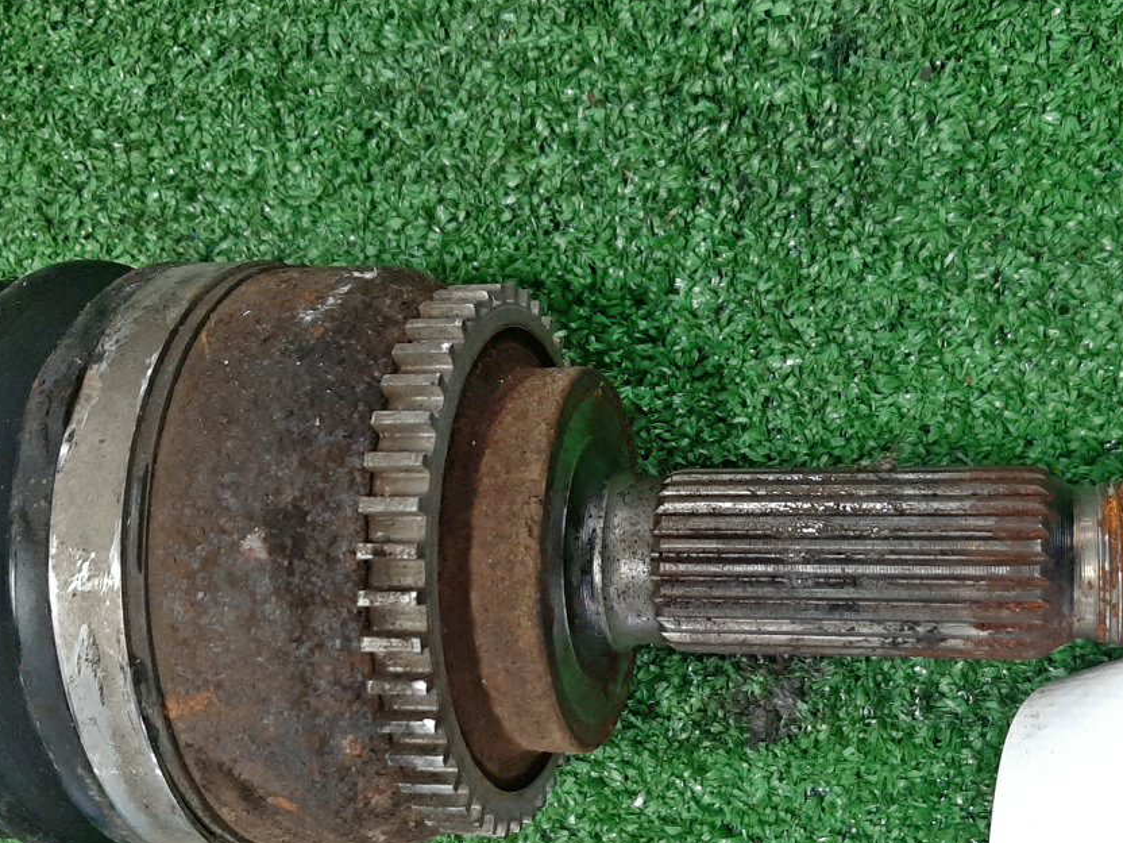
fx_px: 1460
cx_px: 638
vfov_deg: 31.9
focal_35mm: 45
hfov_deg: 42.0
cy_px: 565
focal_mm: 3.93
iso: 188
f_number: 1.7
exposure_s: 1/50
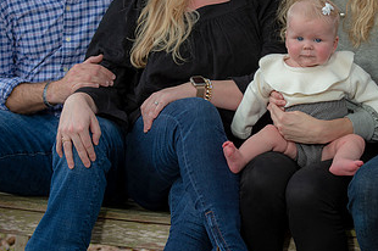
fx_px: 1867
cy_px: 84
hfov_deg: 11.5
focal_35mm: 178
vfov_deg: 7.7
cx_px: 248
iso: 160
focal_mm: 95
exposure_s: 1/200
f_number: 3.5
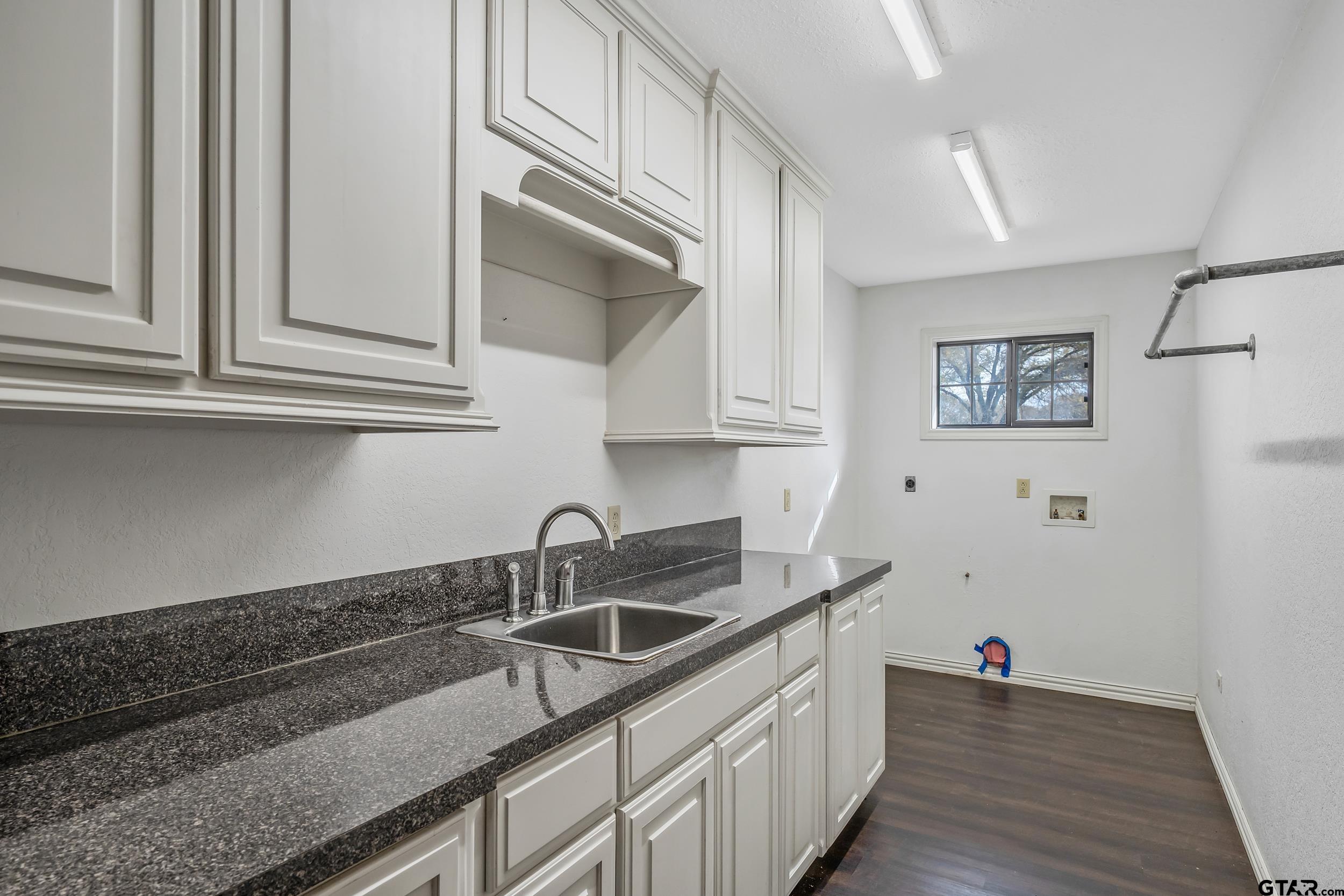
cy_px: 448
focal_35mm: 19
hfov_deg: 86.9
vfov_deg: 64.6
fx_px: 709
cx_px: 672
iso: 800
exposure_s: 1/80
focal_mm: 19
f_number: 8
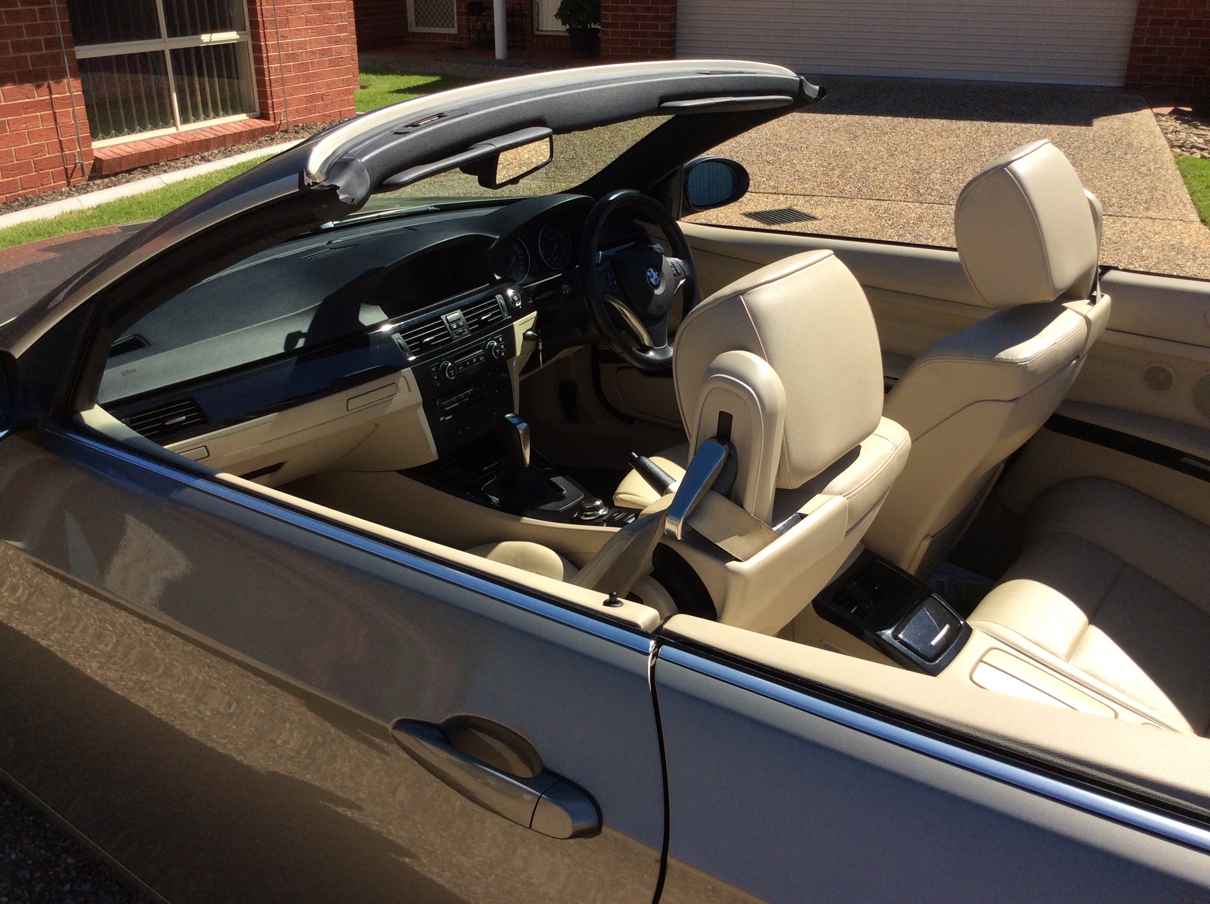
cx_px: 605
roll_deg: +1.7
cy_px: 452
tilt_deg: -24.3
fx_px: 1117
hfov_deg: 56.9
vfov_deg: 44.1
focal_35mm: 32
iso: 32
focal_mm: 3.3
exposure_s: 1/1590
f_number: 2.4
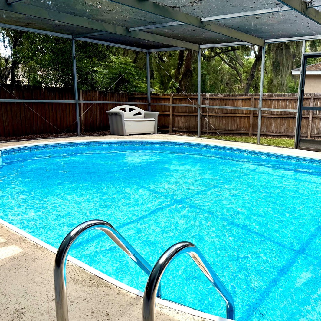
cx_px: 234
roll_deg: -2.5
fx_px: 336
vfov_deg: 51.1
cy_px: 172
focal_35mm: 32
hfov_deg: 49.4
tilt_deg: -12.1
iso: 80
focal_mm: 6.76
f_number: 1.78
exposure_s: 1/2110
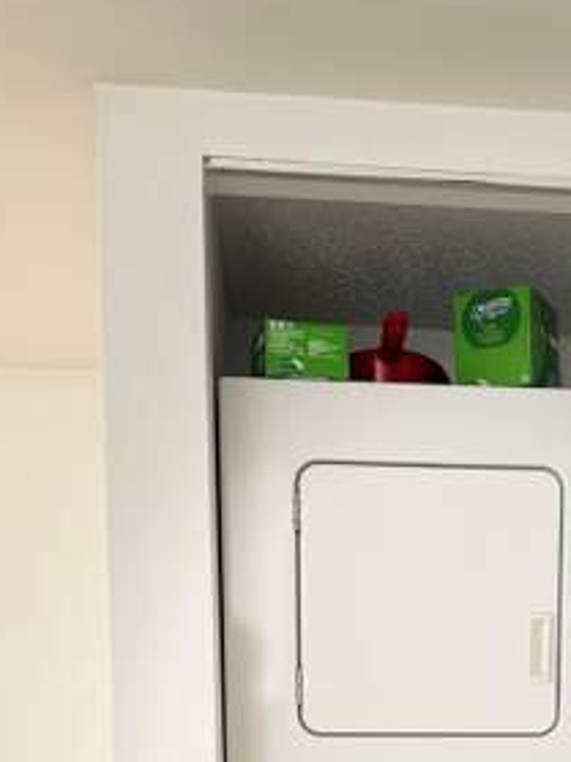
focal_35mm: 55
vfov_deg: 31.1
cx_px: 443
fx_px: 1211
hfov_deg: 26.1
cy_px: 836
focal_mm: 6.76
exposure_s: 1/121
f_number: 1.78
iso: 200
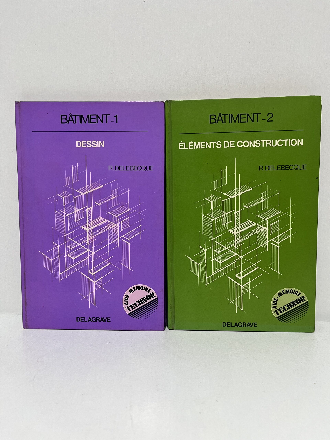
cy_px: 220
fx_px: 330
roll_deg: -0.9
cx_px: 165
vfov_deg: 67.3
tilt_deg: -13.0
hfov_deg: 53.1
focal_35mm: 26
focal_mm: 5.1
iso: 80
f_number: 1.6
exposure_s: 1/50
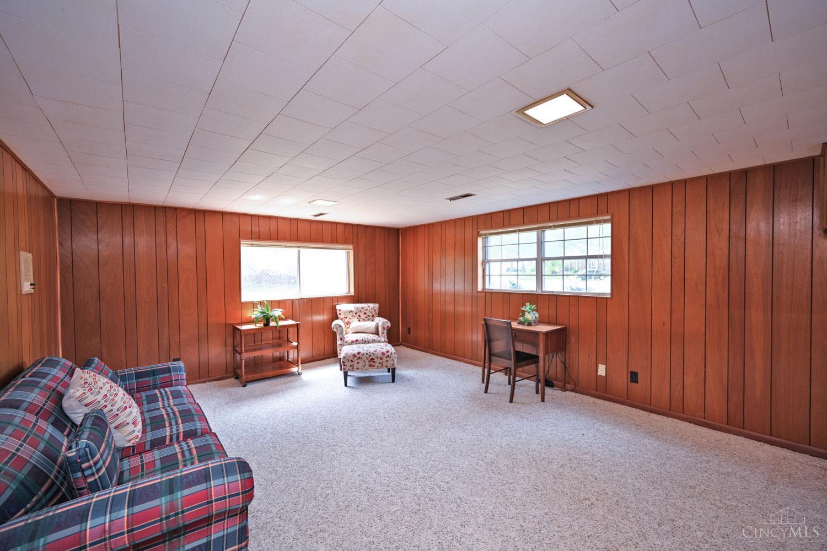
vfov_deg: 81.2
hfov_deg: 104.3
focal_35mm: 14
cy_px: 276
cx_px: 414
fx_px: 322
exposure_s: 1/60
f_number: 4
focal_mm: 14
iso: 250
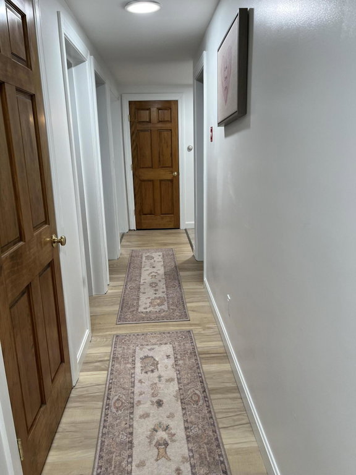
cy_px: 238
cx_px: 178
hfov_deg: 53.1
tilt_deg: -14.9
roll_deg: +2.6
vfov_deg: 67.3
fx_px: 357
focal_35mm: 26
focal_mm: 5.7
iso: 80
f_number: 1.5
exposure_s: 1/120
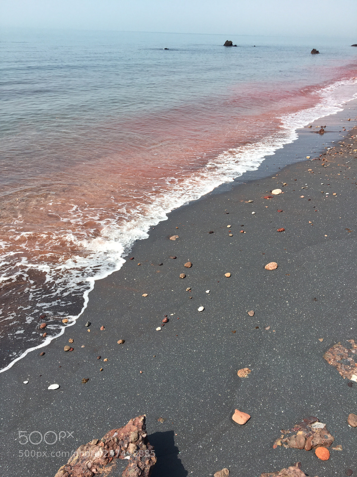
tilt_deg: -27.6
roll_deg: -2.8
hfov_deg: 48.2
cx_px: 178
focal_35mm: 29
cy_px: 238
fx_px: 399
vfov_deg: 61.7
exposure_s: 1/1709
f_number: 2.2
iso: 25
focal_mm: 4.15
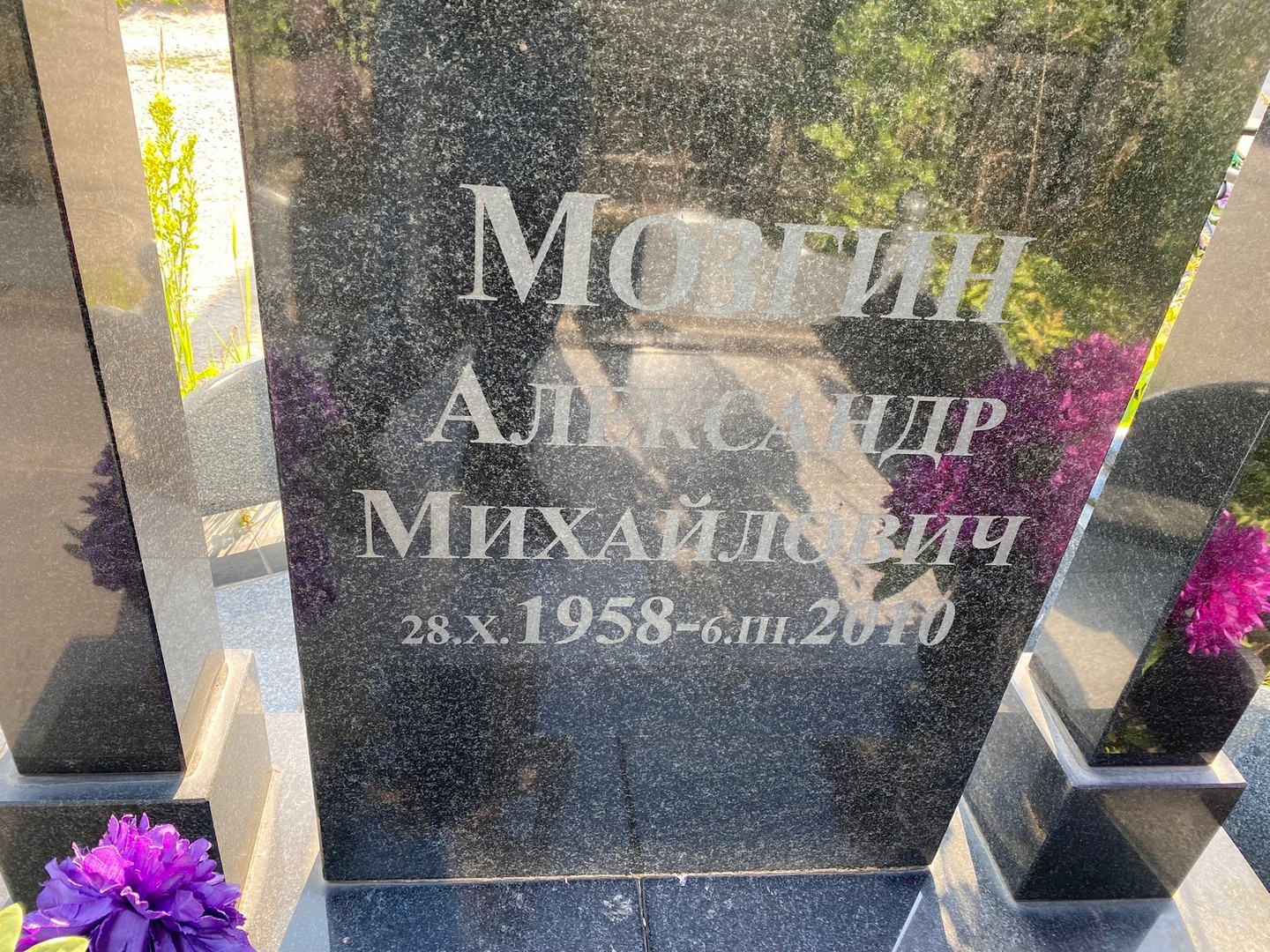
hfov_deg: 67.3
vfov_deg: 53.1
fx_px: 954
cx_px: 635
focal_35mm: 26
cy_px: 476
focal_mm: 4.25
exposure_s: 1/122
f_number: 1.8
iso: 40
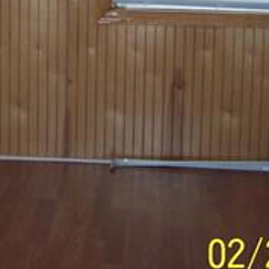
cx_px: -35
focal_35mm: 121
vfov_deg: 14.1
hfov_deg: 14.1
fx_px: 1064
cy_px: -17
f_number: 2.8
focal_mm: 6.3
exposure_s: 1/60
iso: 160
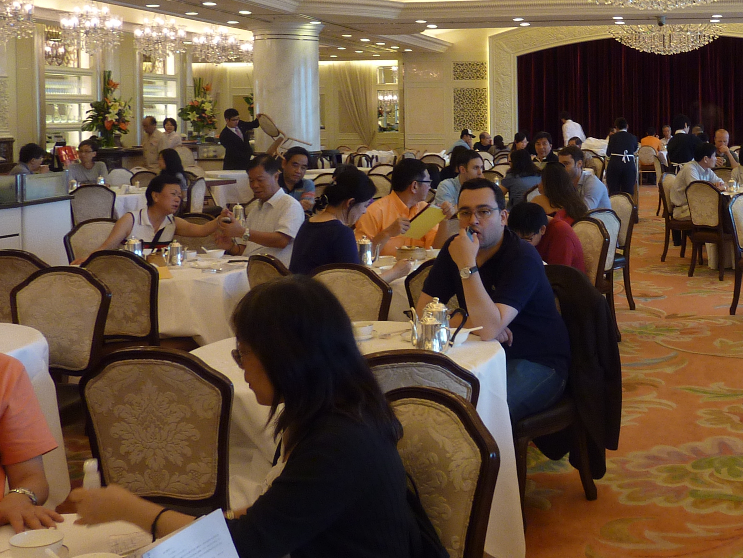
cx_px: 619
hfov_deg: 38.5
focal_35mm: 47
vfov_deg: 30.3
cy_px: 131
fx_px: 1009
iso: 125
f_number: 3.3
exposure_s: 1/30
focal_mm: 4.1
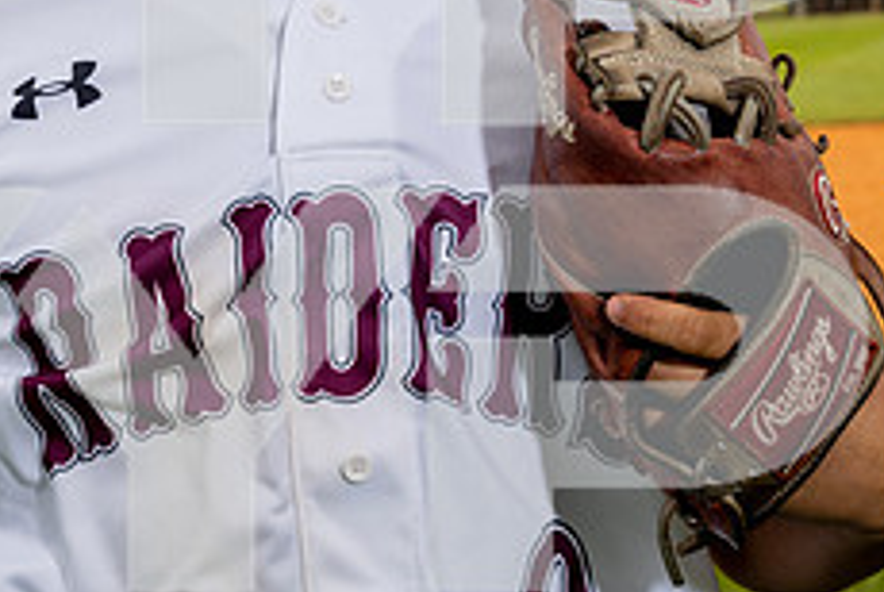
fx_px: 3467
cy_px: -75
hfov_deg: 14.5
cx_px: 365
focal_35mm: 141
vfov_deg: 9.6
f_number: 8
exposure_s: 1/250
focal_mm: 56
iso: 100
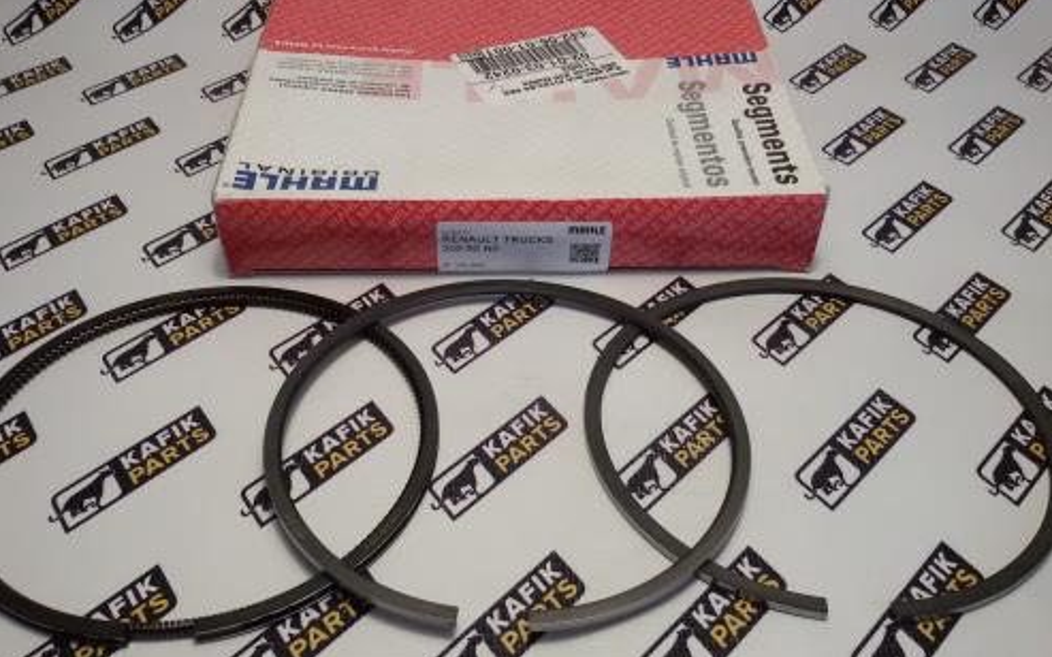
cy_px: 349
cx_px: 504
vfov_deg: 35.3
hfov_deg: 54.0
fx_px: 1032
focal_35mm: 36
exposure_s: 1/50
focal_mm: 2.93
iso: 50
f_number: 2.4
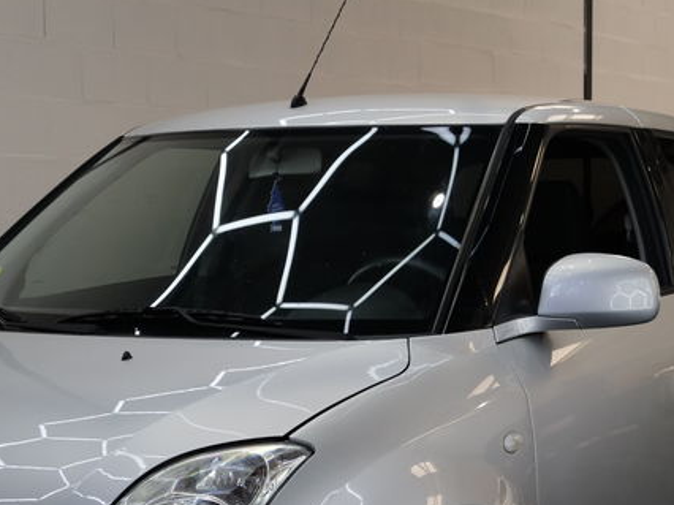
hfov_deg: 20.8
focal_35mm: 94
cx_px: 228
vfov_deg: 15.6
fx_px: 1829
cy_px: 385
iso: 200
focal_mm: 20
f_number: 3.3
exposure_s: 1/125
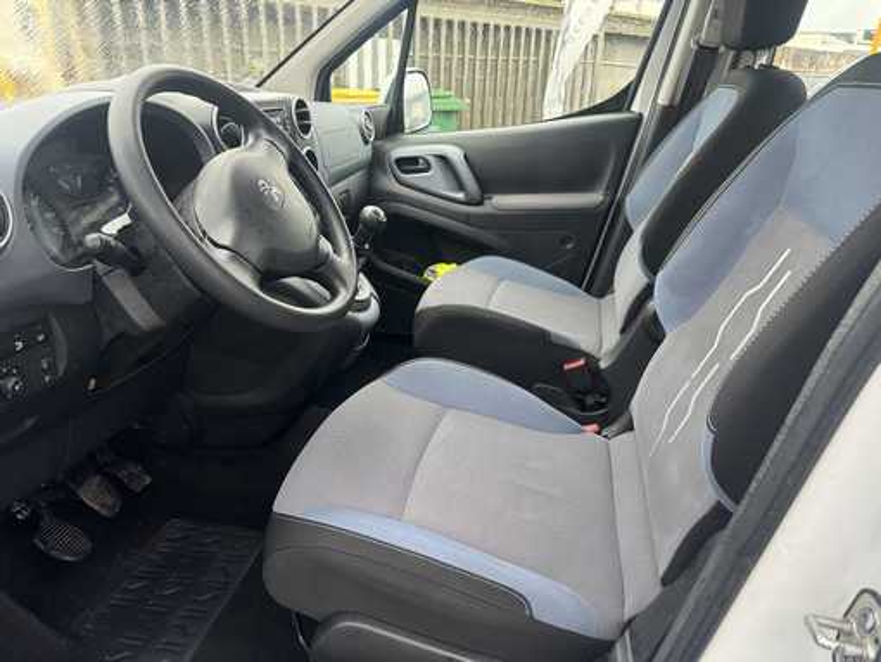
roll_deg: -1.7
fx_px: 611
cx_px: 440
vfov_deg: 56.9
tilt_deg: -24.0
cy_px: 331
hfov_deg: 71.6
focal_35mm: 24
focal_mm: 6.76
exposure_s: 1/60
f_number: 1.78
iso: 320
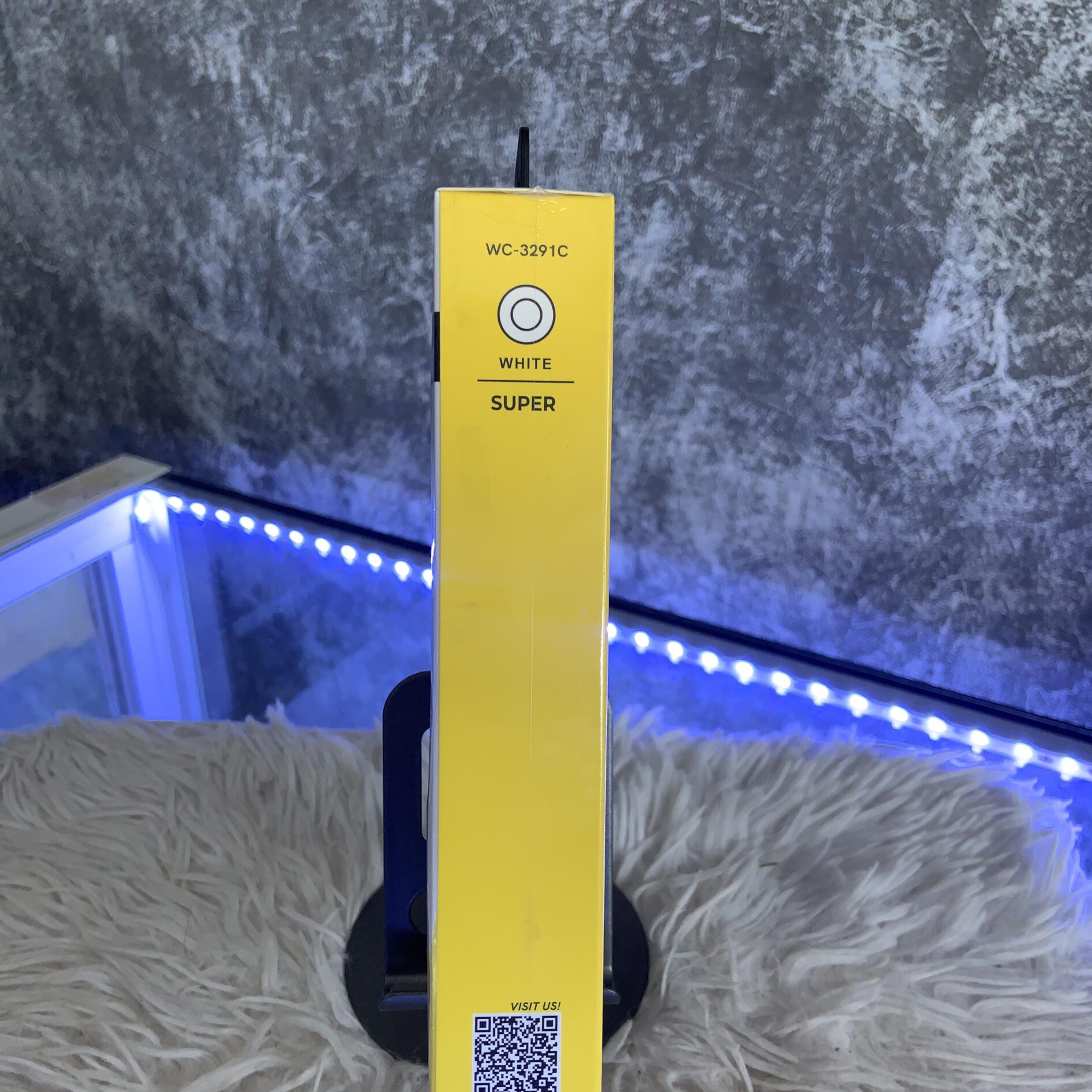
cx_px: 544
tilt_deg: -27.7
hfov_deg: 52.5
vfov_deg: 52.5
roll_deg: +0.9
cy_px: 593
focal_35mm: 31
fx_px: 1106
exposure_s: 1/121
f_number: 1.8
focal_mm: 4.25
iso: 50
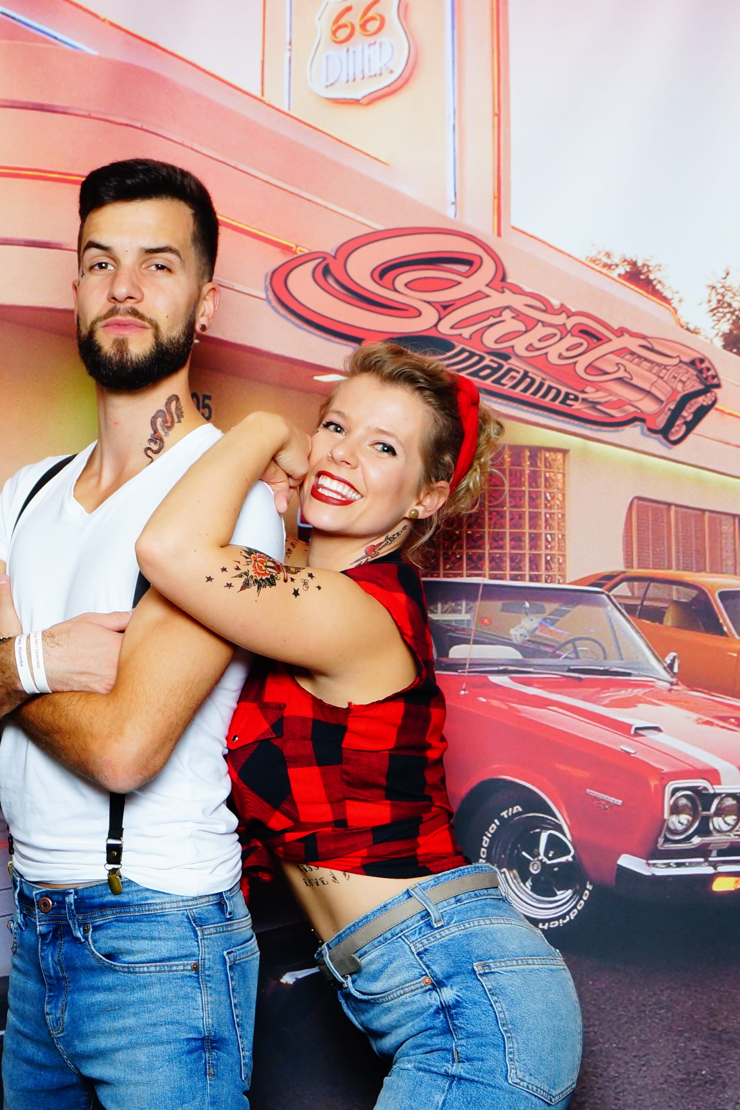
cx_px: 289
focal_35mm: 84
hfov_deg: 16.3
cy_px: 568
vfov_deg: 24.2
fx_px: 2583
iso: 400
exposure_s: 1/100
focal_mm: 35
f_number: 7.1
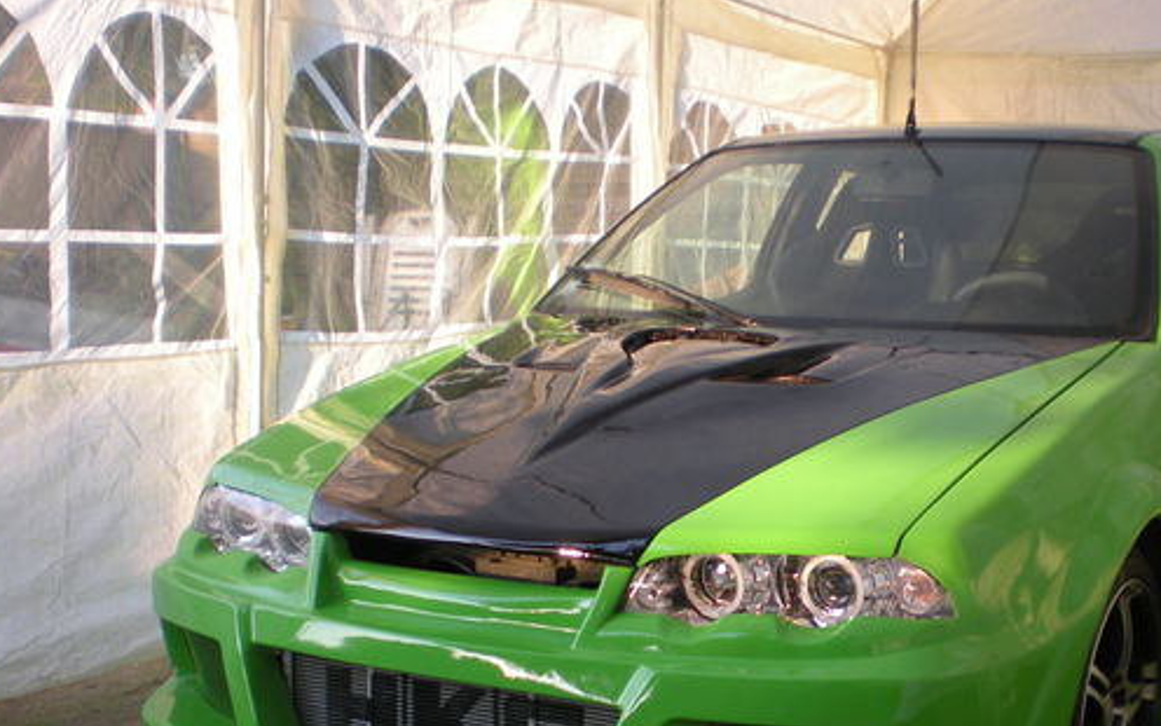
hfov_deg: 38.6
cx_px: 719
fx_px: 1645
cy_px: 539
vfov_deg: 24.6
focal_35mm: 52
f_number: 3.1
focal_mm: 6.3
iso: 117
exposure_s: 1/130
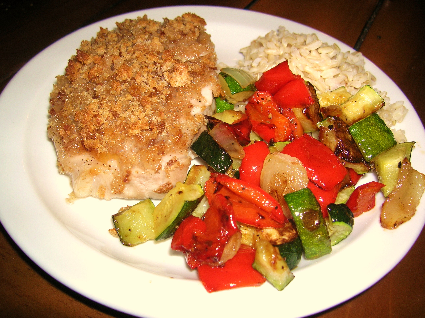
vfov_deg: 41.8
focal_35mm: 34
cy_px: 159
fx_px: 417
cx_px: 212
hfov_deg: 54.0
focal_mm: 5.7
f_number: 2.9
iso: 50
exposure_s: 1/60.1
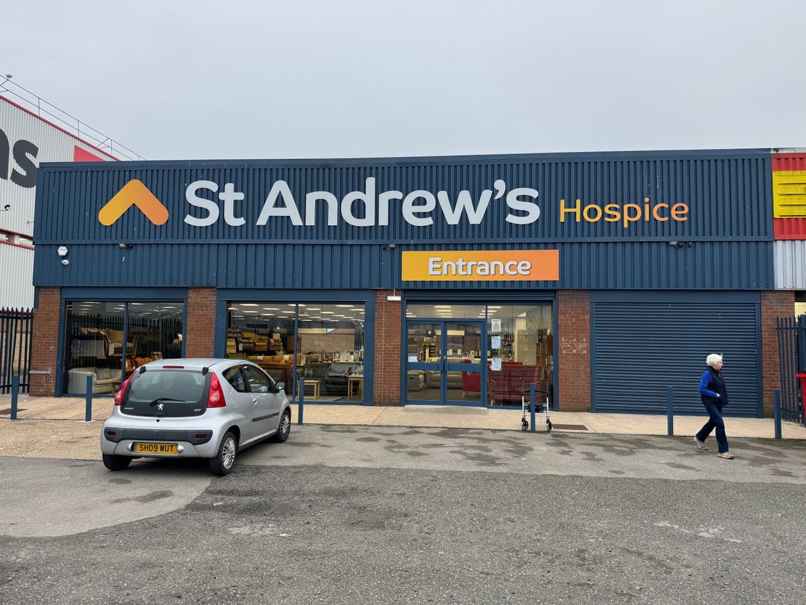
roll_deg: +0.0
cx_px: 403
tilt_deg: +4.1
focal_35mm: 24
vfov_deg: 56.8
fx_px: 559
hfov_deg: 71.6
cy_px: 302
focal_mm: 6.76
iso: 64
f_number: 1.78
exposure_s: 1/174
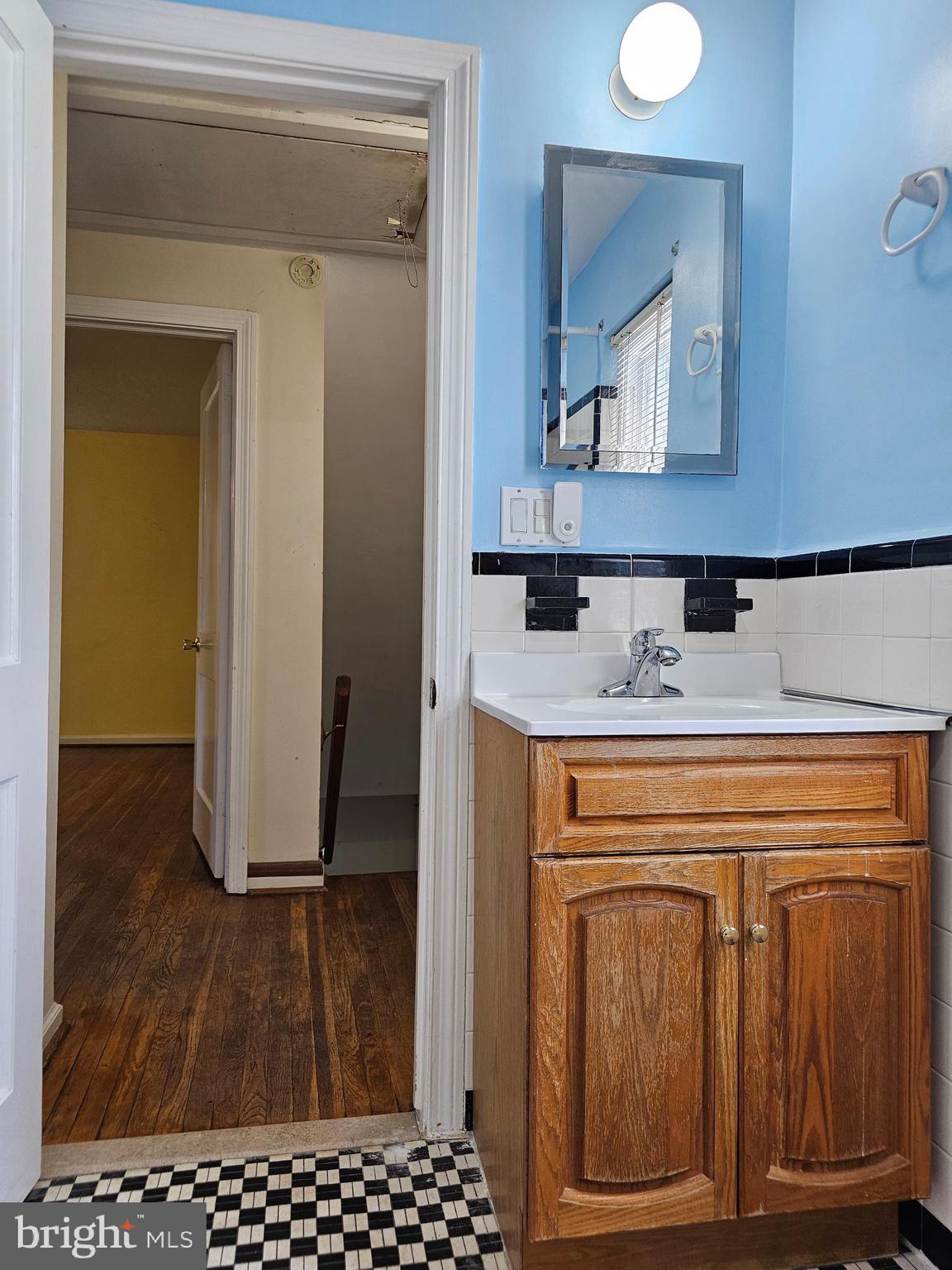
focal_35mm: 23
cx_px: 476
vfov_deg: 73.9
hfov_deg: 58.9
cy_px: 635
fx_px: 843
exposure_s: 1/120
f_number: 1.7
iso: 100
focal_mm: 6.3
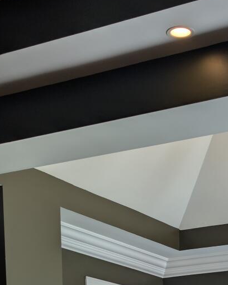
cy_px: 524
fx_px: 776
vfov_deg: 16.9
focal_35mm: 92
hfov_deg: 16.6
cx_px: 183
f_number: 1.68
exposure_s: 1/120
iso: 33
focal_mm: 6.9
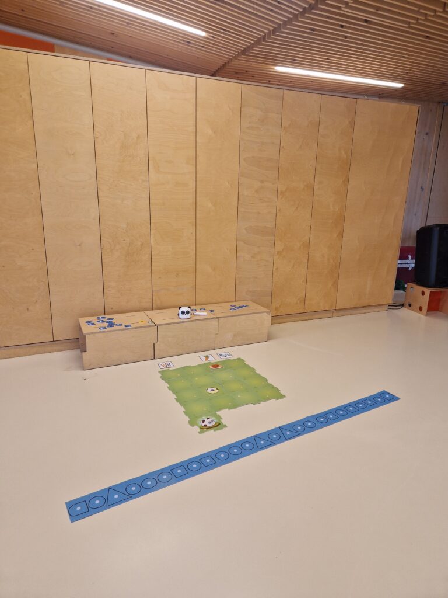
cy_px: 299
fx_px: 397
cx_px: 224
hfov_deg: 58.9
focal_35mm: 23
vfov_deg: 73.9
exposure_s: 1/230
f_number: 1.8
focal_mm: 5.4
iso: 50
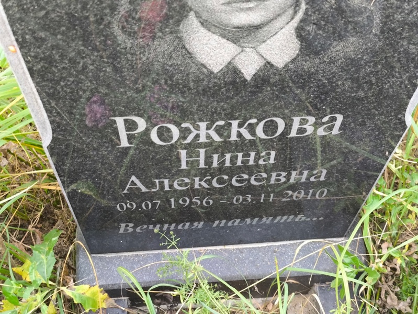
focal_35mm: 50
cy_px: 157
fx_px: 604
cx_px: 209
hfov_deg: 38.2
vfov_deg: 29.1
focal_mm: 4.71
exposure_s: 1/33.3
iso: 400
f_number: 1.7
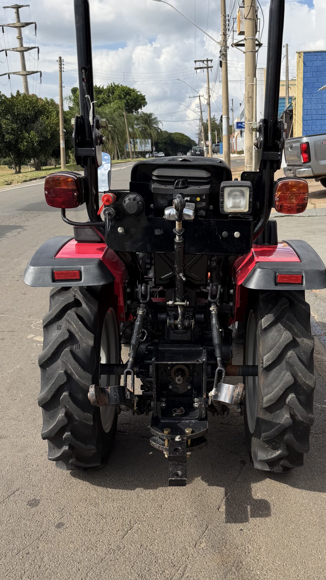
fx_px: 523
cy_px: 327
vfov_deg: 57.8
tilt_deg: -16.7
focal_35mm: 34
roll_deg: +1.4
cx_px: 203
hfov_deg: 34.5
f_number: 1.78
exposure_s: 1/3953
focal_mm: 6.76
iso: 80
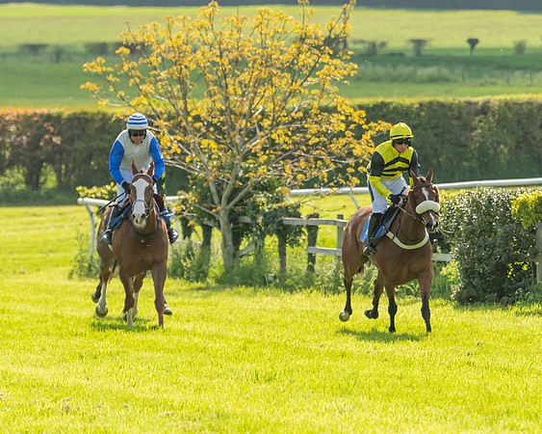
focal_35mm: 362
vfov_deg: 4.3
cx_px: 405
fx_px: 5812
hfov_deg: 5.3
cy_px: 235
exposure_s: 1/3200
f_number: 4
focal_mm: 160
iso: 400
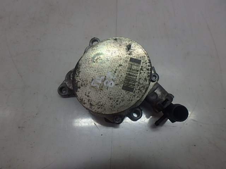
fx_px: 137
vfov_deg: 63.4
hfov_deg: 79.0
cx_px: 113
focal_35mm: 21
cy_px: 84
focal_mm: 3.7
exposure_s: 1/60
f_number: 3.5
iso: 125
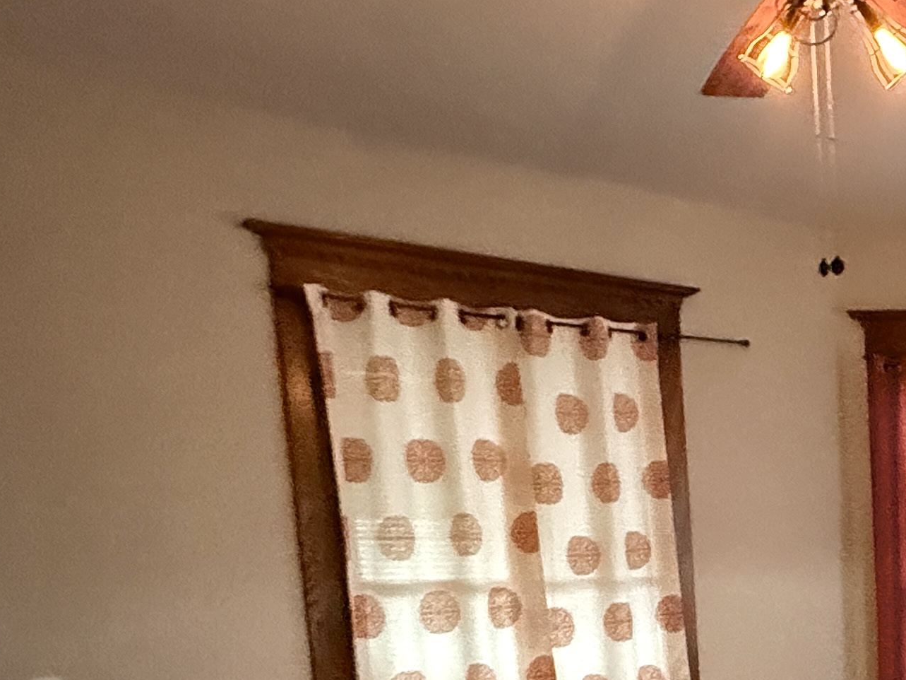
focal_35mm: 44
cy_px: 705
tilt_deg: -1.7
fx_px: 1151
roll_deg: +2.1
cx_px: 1086
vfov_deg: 30.2
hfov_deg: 34.4
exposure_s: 1/60
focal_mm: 2.22
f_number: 2.2
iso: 1000
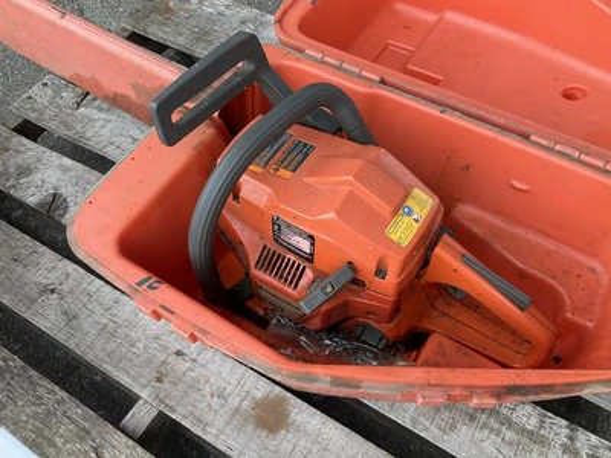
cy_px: 229
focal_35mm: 29
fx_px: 512
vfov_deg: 48.2
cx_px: 306
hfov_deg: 61.7
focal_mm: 3
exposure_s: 1/136
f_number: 1.8
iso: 16
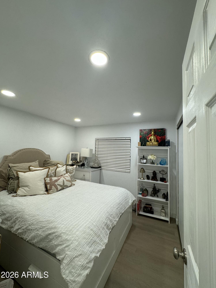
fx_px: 116
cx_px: 108
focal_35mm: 14
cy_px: 144
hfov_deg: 85.7
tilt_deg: +3.2
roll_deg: -1.8
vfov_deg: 102.1
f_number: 2.2
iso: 160
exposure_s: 1/120
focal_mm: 2.22
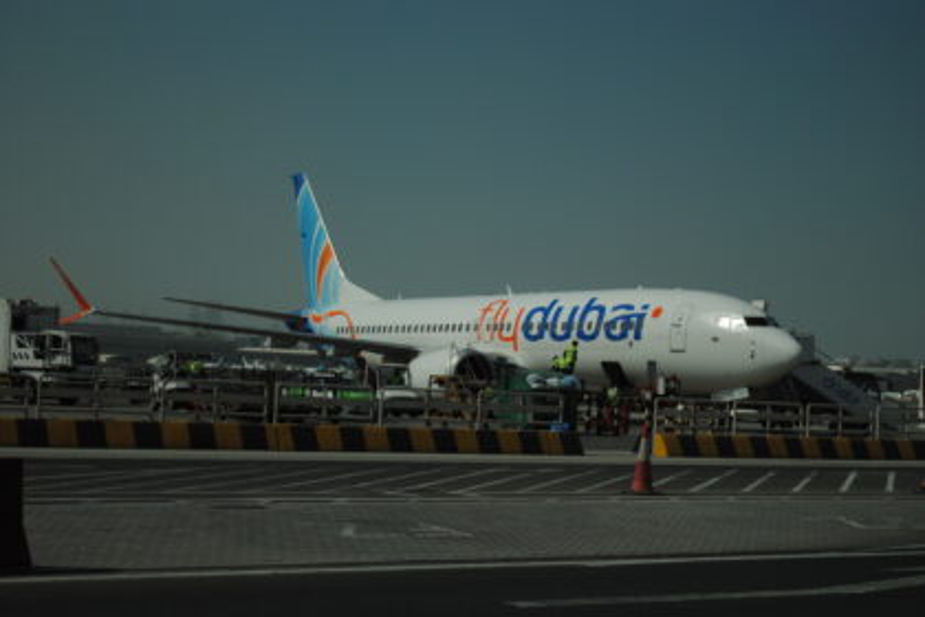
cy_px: 308
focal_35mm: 68
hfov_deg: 29.9
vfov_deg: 20.2
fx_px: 1734
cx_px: 462
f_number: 5.6
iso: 200
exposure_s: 1/2000
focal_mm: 45
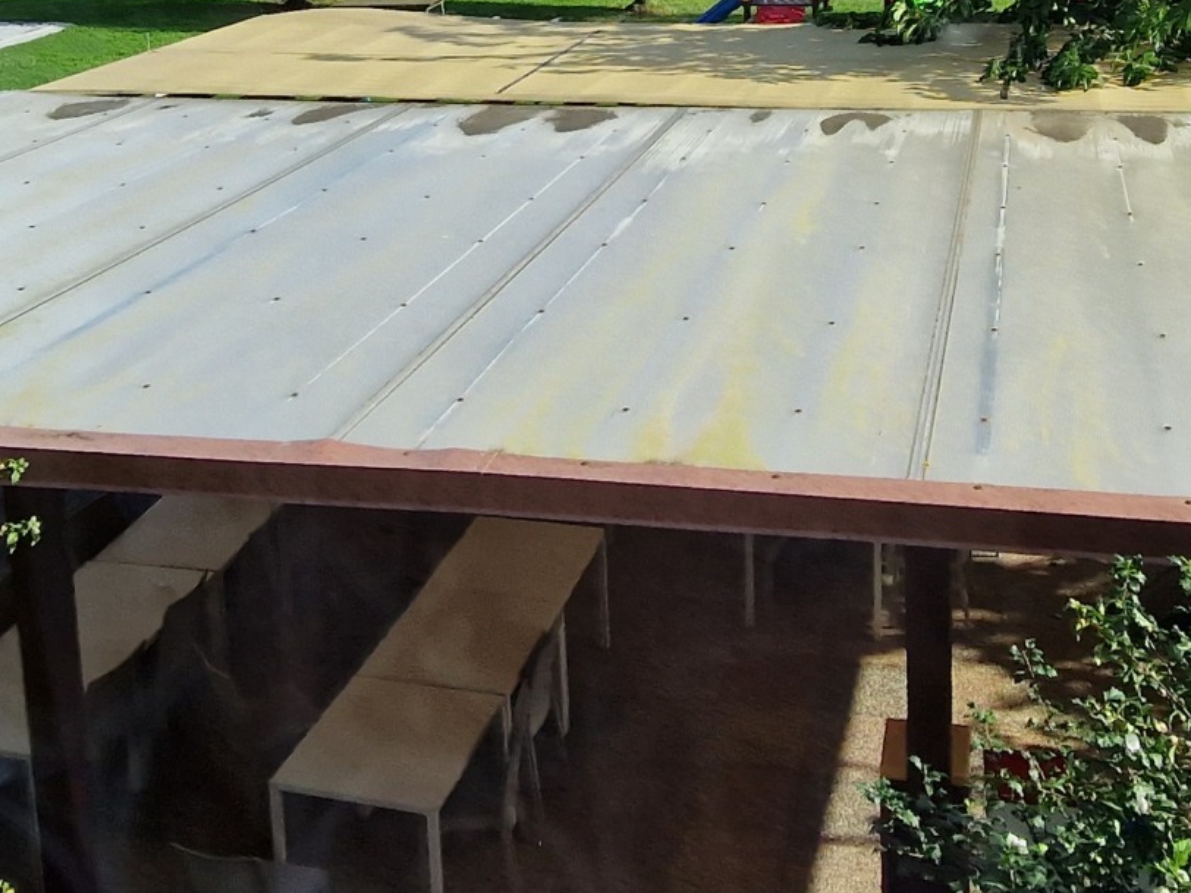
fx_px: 1411
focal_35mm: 41
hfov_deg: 45.4
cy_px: -15
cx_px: 732
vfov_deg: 32.2
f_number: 2.2
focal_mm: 2.2
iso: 50
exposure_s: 1/1660
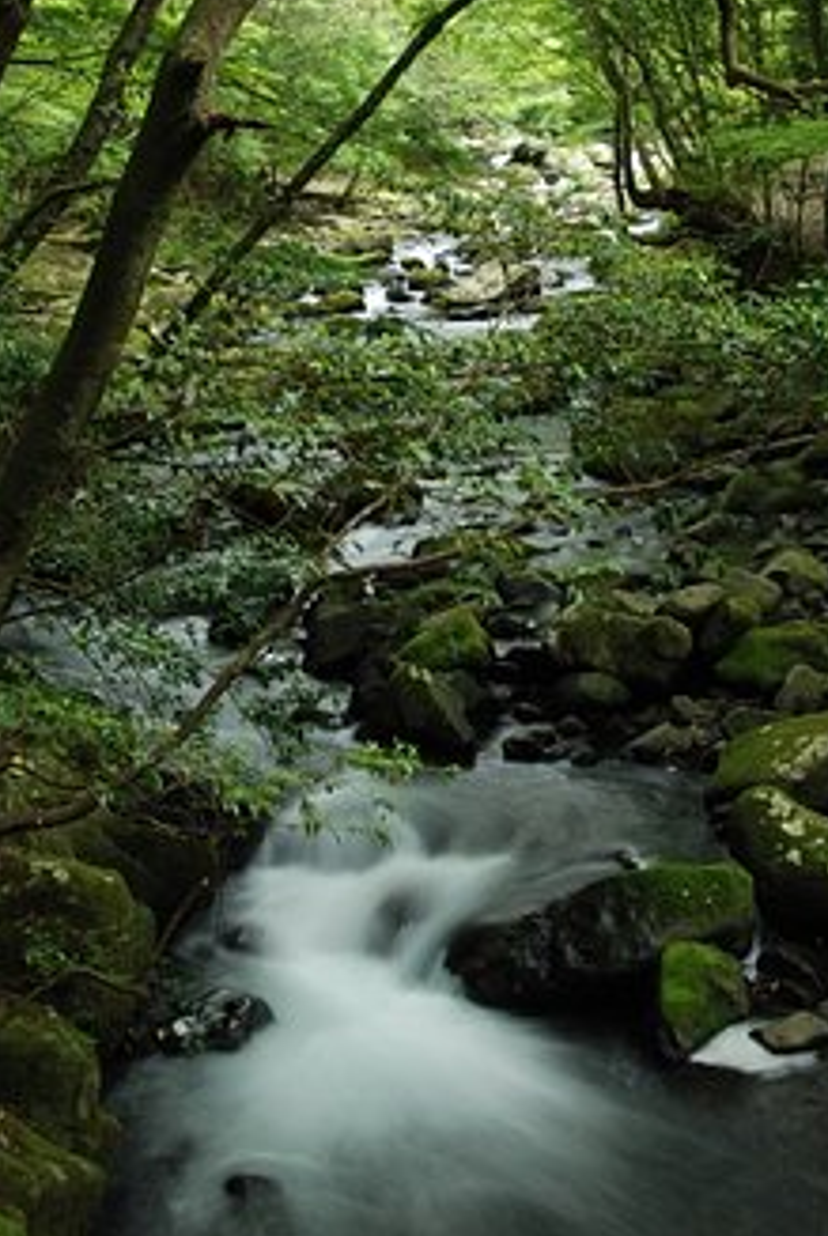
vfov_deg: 32.2
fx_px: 2098
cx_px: 554
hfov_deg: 22.2
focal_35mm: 61
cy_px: 302
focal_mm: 26
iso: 100
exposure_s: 2
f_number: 16
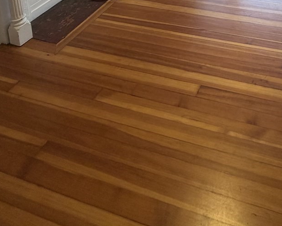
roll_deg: +1.1
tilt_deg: -10.3
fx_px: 284
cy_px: -115
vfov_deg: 28.2
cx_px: 237
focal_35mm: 34
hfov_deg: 48.9
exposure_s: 1/120
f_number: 2.2
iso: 160
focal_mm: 2.22
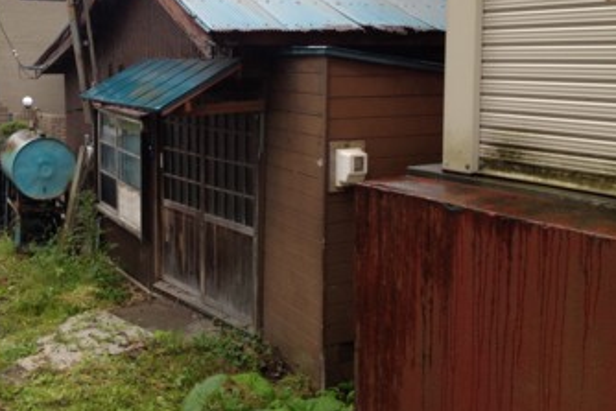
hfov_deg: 39.9
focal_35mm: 49
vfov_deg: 27.4
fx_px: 839
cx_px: 216
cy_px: 140
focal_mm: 4.28
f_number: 2.4
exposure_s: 1/120
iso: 64
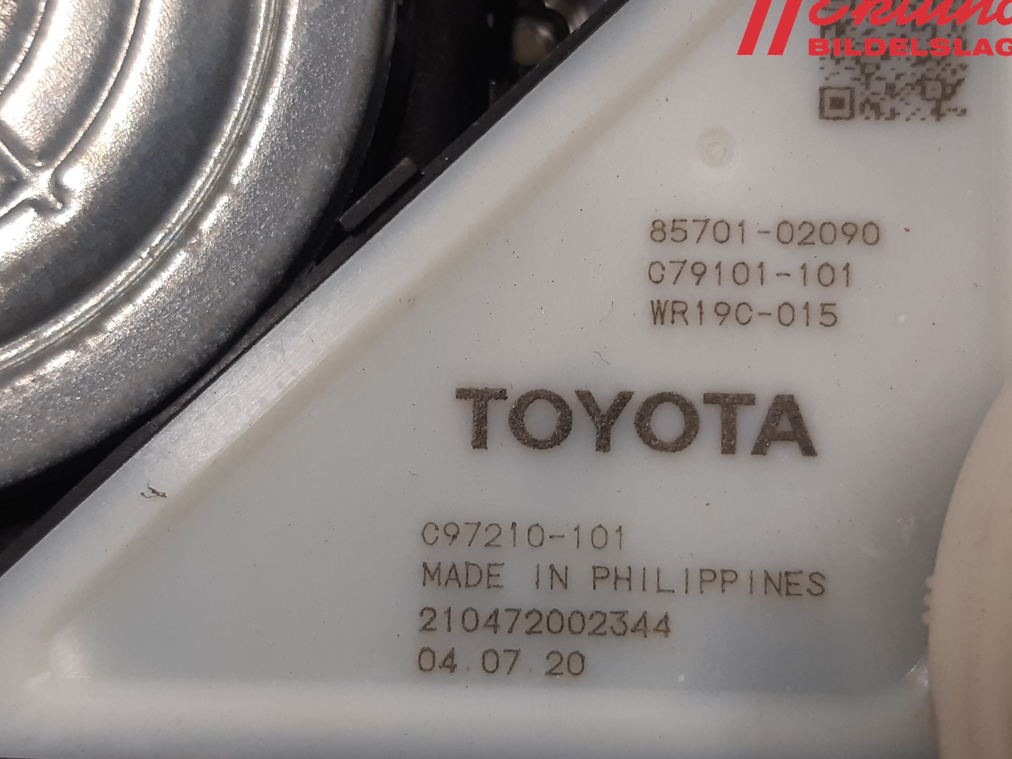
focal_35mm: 28
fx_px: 818
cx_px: 519
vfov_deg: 49.7
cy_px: 374
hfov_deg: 63.4
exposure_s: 1/50
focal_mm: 3.93
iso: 100
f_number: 1.7
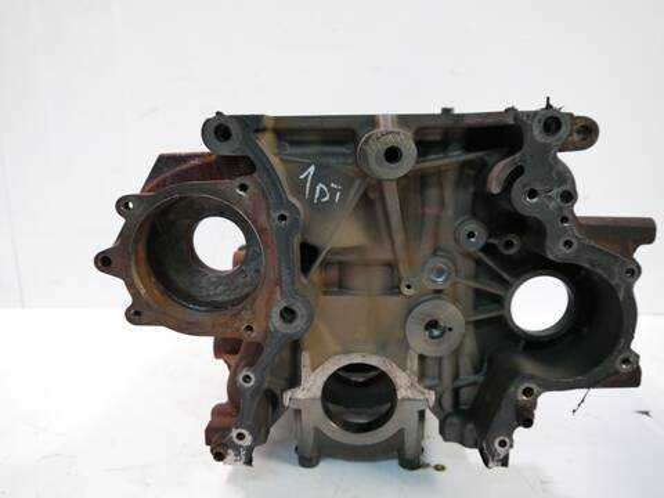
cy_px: 249
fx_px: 575
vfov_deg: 46.8
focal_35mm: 30
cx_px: 332
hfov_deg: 60.0
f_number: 3.5
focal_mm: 15
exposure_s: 1/60
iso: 1000
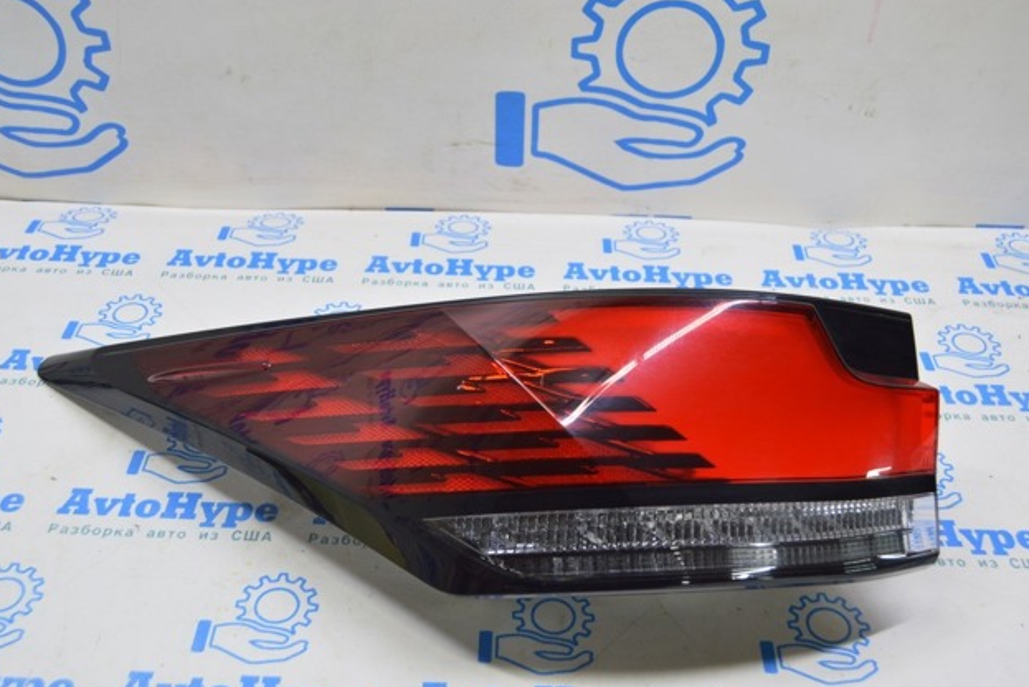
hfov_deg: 48.4
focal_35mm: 40
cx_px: 510
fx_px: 1144
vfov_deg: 33.4
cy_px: 346
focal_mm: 26
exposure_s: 1/20
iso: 400
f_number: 5.6
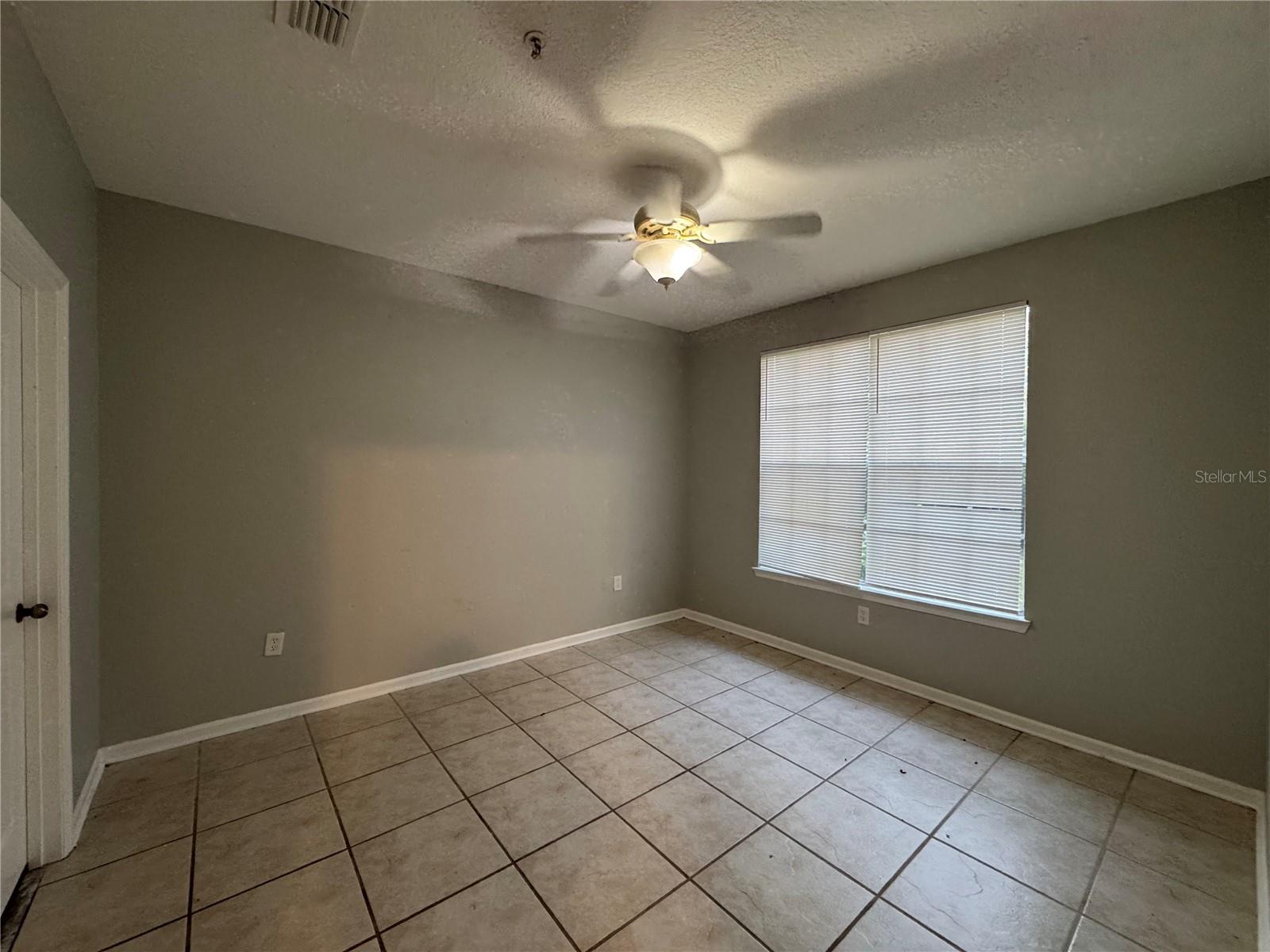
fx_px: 514
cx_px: 635
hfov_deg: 102.1
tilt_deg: -1.5
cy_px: 476
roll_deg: -0.6
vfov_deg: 85.7
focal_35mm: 14
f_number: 2.2
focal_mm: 2.22
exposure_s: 1/60
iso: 320
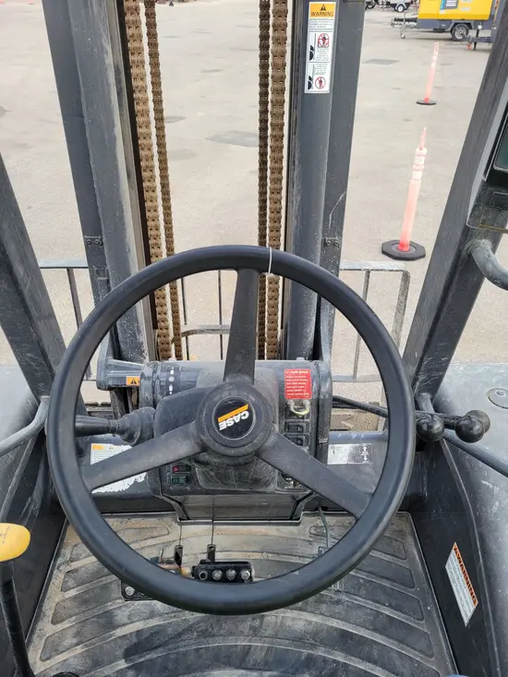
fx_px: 509
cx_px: 254
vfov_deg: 67.3
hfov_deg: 53.1
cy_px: 338
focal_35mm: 26
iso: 40
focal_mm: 5.4
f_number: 1.8
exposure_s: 1/437
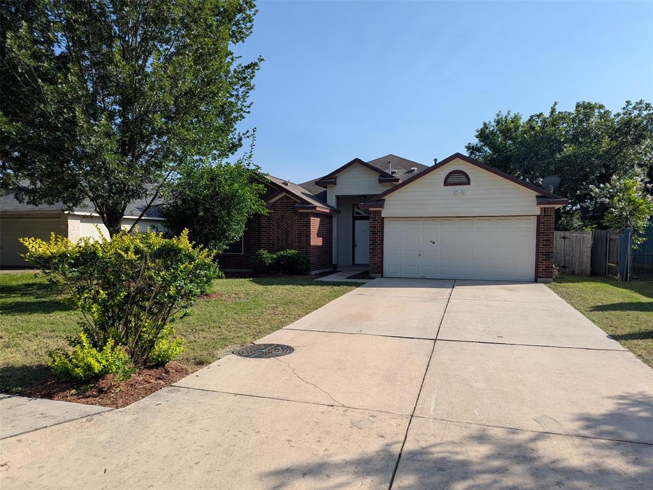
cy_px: 245
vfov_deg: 56.8
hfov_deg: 71.6
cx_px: 326
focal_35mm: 24
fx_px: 453
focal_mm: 6.81
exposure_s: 1/1919
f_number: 1.85
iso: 48
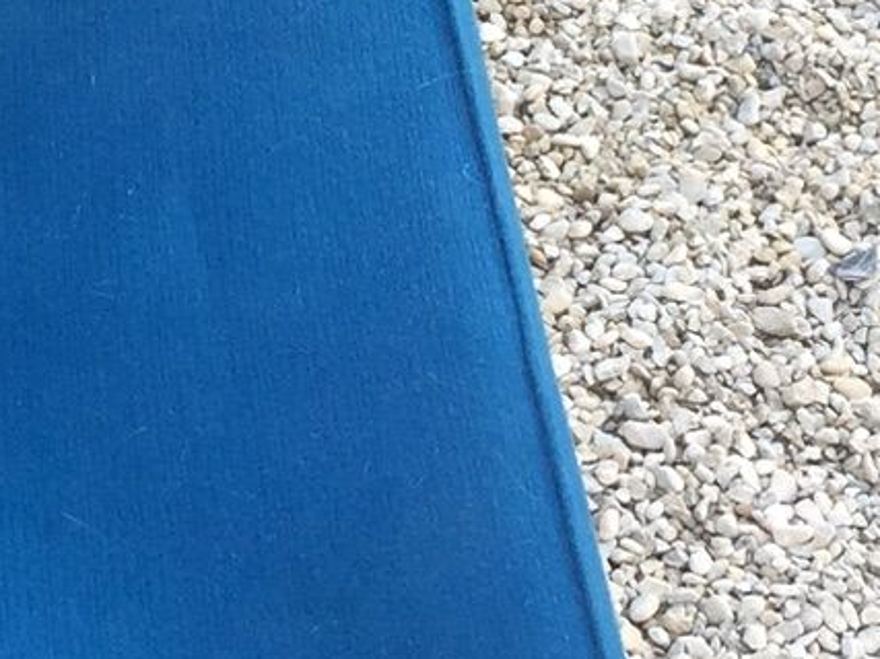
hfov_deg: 13.7
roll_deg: +1.2
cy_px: 76
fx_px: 3533
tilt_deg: -39.6
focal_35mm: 139
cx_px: -237
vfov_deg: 10.6
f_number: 2.2
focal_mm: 4.15
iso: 40
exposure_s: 1/100
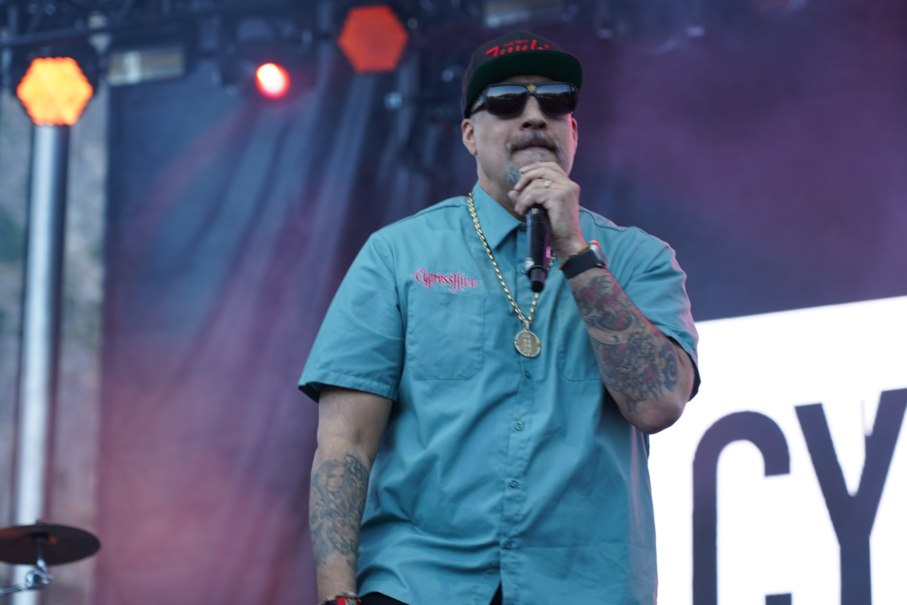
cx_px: 399
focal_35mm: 131
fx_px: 3300
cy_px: 228
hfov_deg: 15.6
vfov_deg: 10.5
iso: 320
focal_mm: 105
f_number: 4
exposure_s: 1/160
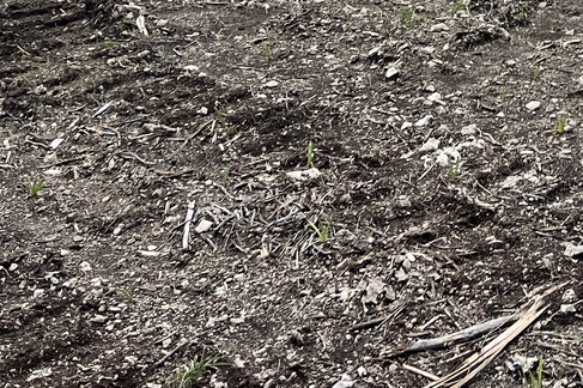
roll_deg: -2.9
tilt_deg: -3.6
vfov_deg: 15.3
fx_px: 1295
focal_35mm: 80
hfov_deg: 23.9
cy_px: -254
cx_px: 625
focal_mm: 5.1
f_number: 1.6
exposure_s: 1/5556
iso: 50
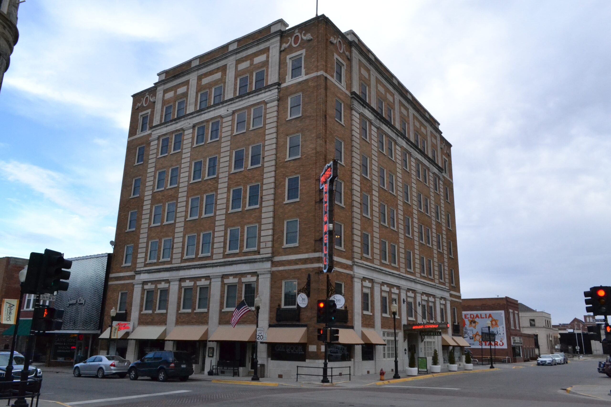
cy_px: 204
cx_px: 306
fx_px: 458
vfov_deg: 47.9
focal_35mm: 27
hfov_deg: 67.4
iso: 3200
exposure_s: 1/640
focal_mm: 18
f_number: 18
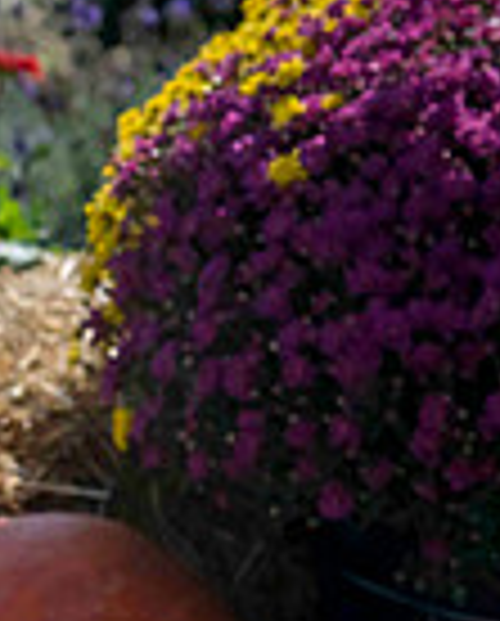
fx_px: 6176
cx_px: -622
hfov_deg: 4.5
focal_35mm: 335
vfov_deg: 5.8
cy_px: 583
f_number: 6.3
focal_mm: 85
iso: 400
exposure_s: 1/1250
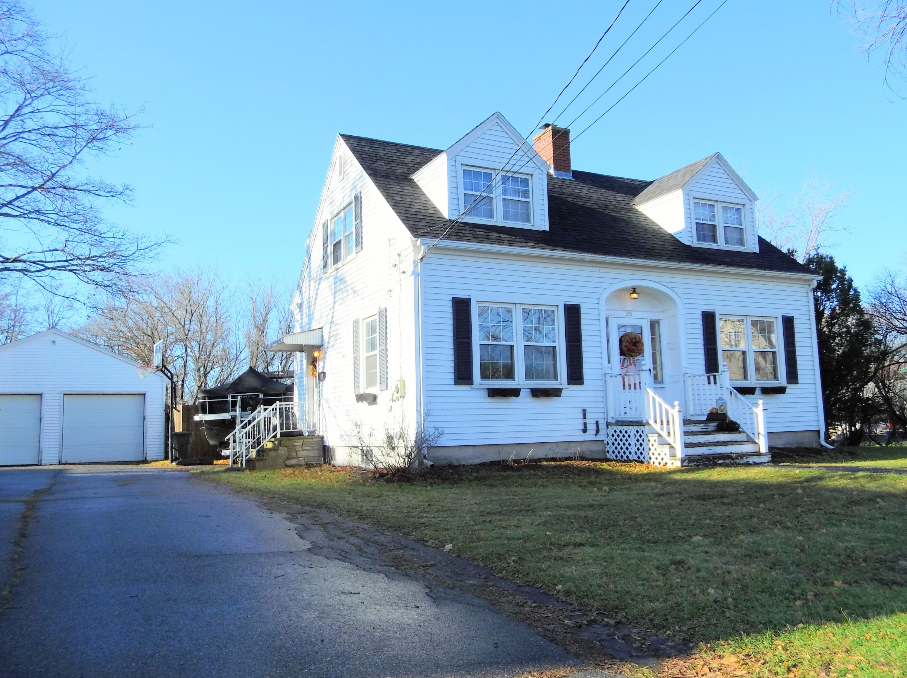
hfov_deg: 60.0
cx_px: 454
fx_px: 785
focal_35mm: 30
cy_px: 339
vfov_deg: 46.7
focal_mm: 5.4
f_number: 3.7
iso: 100
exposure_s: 1/640
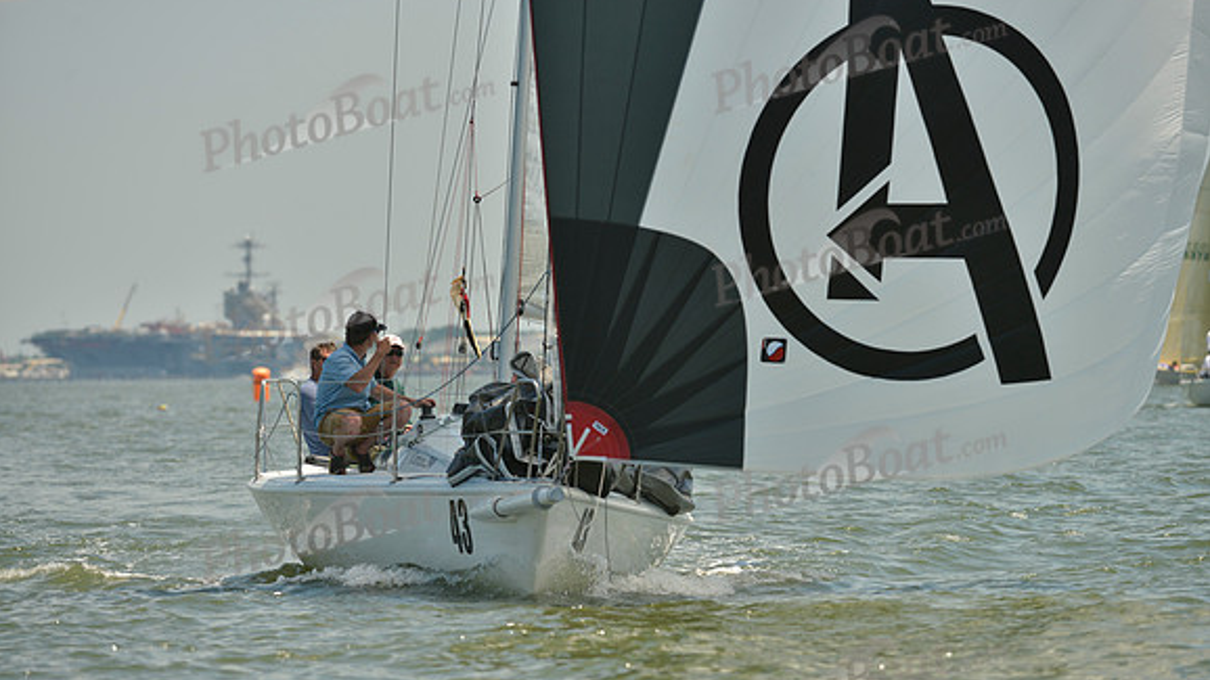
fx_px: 9111
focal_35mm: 284
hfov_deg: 7.6
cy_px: 390
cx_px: 605
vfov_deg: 4.3
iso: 200
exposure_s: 1/1250
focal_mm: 270
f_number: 5.6
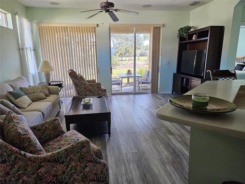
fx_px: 163
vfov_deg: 58.9
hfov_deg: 73.9
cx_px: 122
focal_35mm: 23
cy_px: 92
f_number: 1.8
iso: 500
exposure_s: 1/240
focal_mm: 5.4
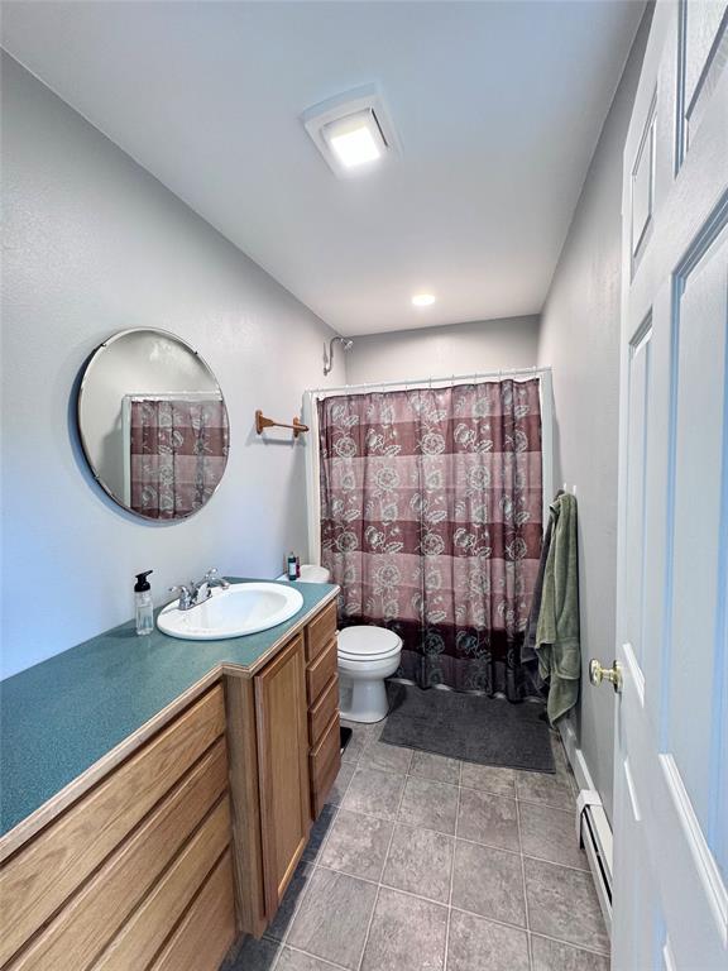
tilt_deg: -3.7
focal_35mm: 14
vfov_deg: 102.1
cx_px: 364
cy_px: 486
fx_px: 393
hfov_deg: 85.7
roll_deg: +1.5
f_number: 2.2
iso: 160
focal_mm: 2.22
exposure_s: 1/60
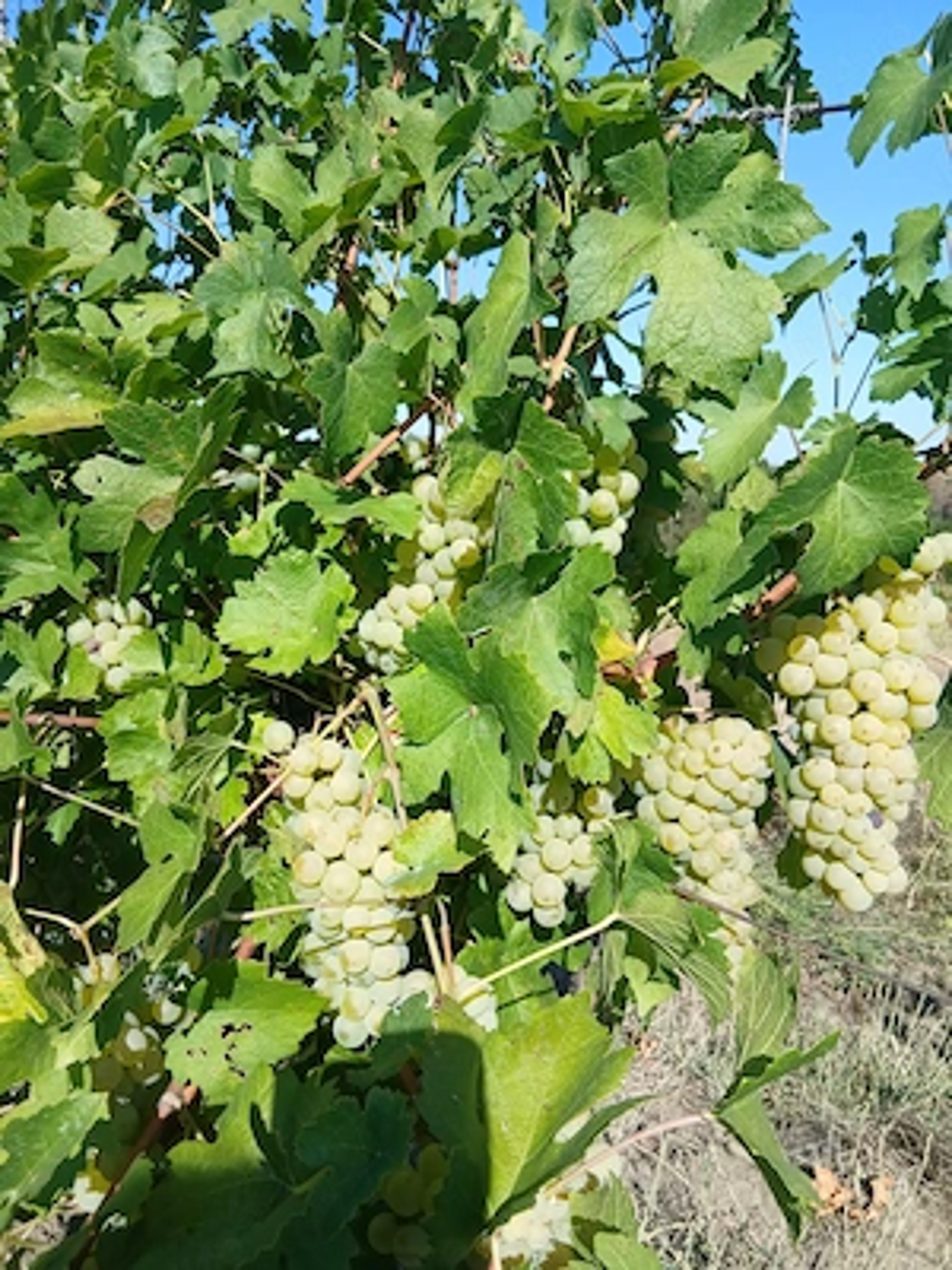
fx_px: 953
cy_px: 635
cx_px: 476
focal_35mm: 26
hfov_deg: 53.1
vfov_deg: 67.3
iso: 20
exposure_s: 1/318
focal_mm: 3.98
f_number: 1.8
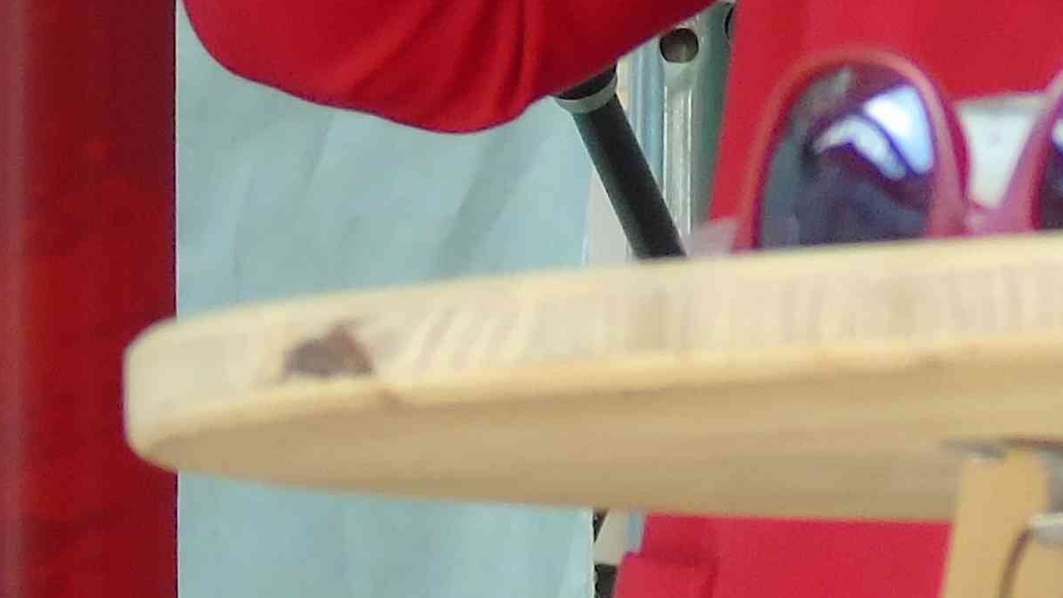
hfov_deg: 2.5
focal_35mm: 865
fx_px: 24382
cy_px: -1002
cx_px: 1074
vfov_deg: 1.4
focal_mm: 33
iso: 160
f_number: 5
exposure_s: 1/125
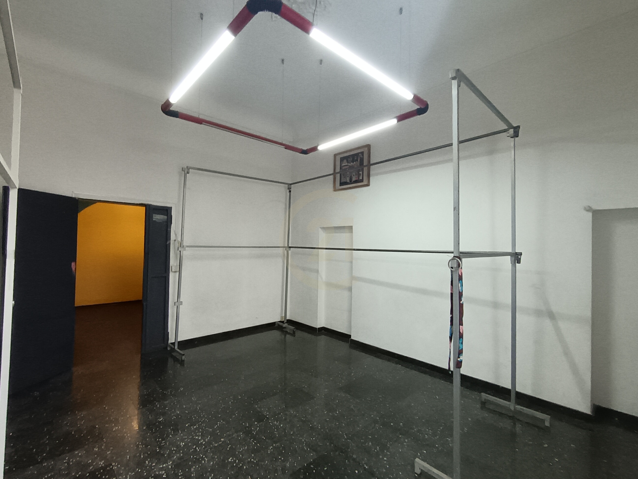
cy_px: 240
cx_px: 319
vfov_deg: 74.7
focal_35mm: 17
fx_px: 313
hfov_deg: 91.0
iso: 900
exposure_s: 1/33.3
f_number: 2.2
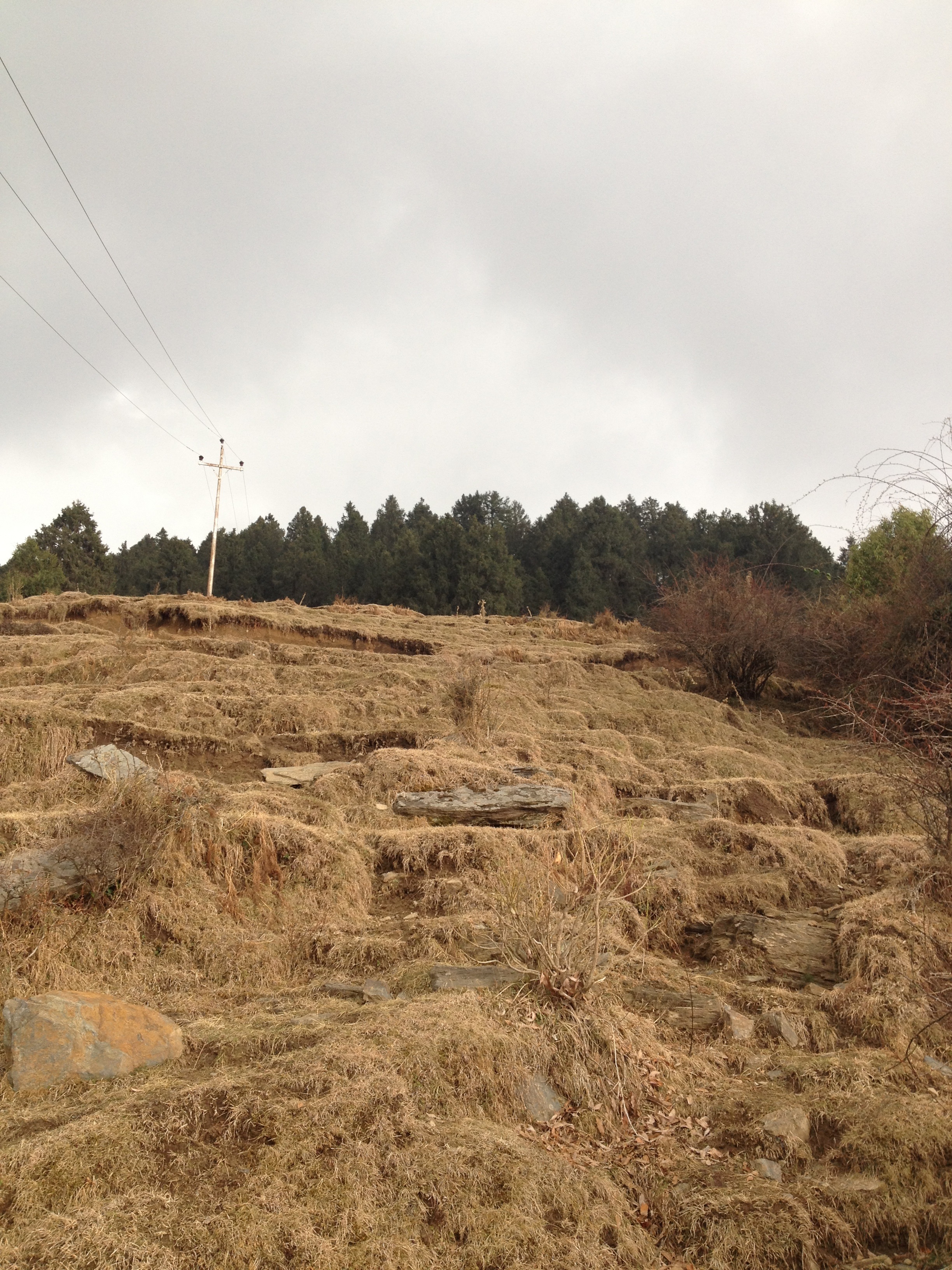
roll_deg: +2.4
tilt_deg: +23.3
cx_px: 476
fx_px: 1283
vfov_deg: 52.6
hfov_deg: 40.7
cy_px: 635
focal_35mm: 35
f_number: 2.4
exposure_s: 1/30
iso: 50
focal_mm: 4.28
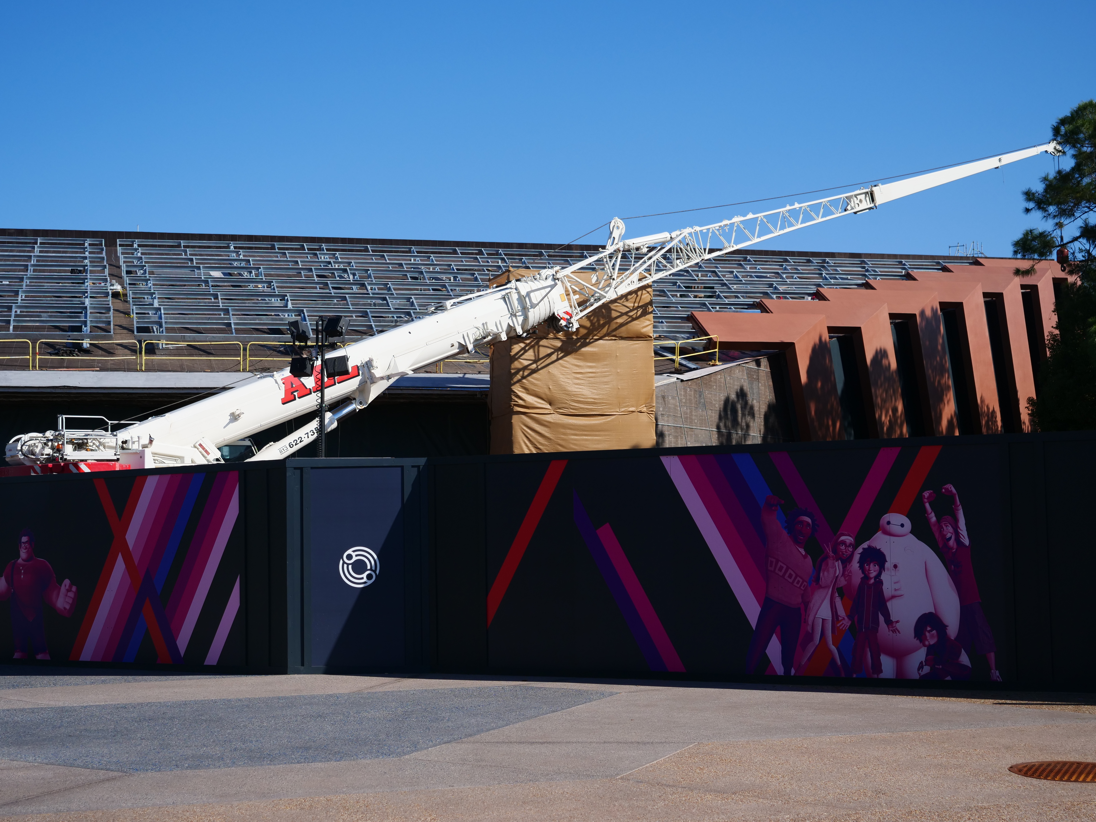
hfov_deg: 35.5
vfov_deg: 27.0
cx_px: 548
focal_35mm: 54
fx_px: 1710
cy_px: 411
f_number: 3.6
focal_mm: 27
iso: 200
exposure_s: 1/2500
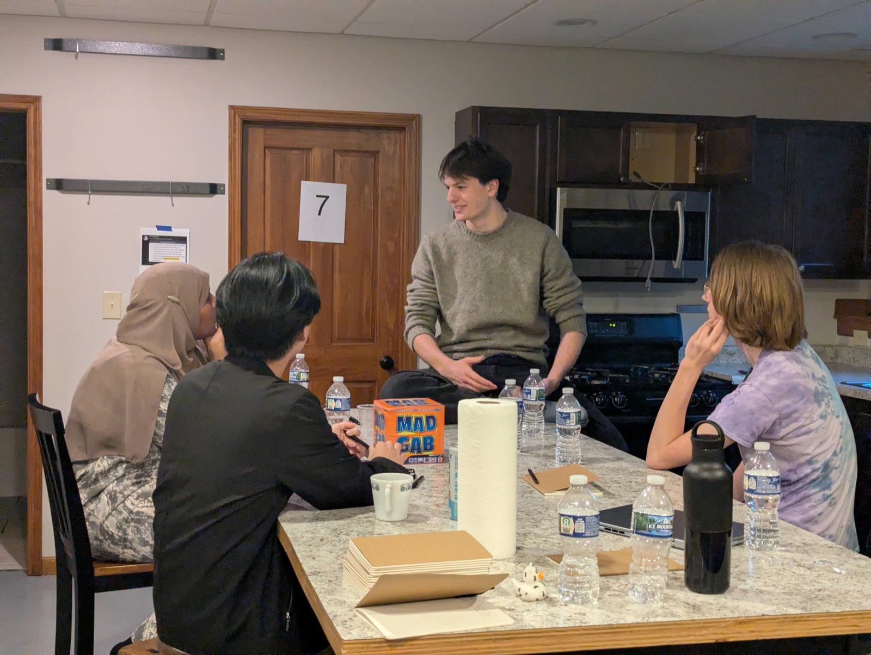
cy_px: 328
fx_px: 1209
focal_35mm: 48
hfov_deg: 39.6
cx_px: 436
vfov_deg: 30.3
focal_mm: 6.81
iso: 1192
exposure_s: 1/120
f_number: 1.85
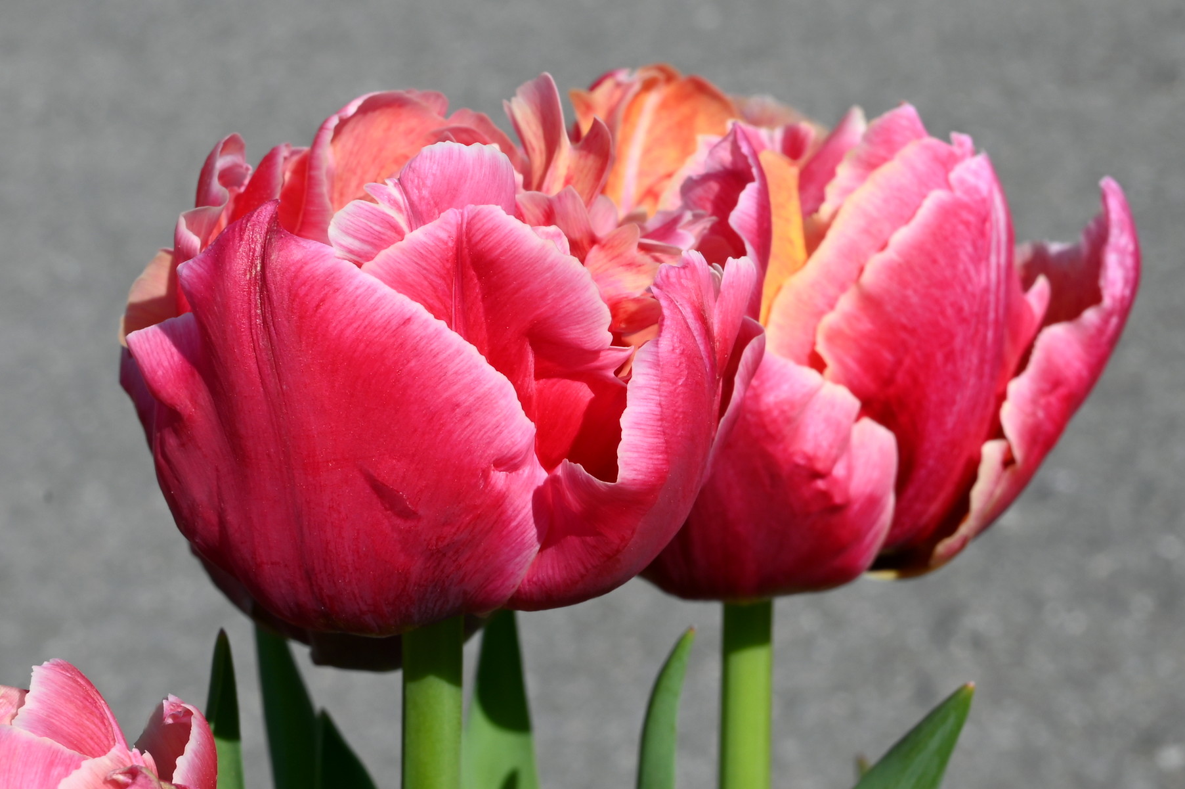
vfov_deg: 27.0
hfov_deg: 39.6
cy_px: 388
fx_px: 1645
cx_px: 593
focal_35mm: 50
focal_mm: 47
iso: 100
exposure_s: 1/100
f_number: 16
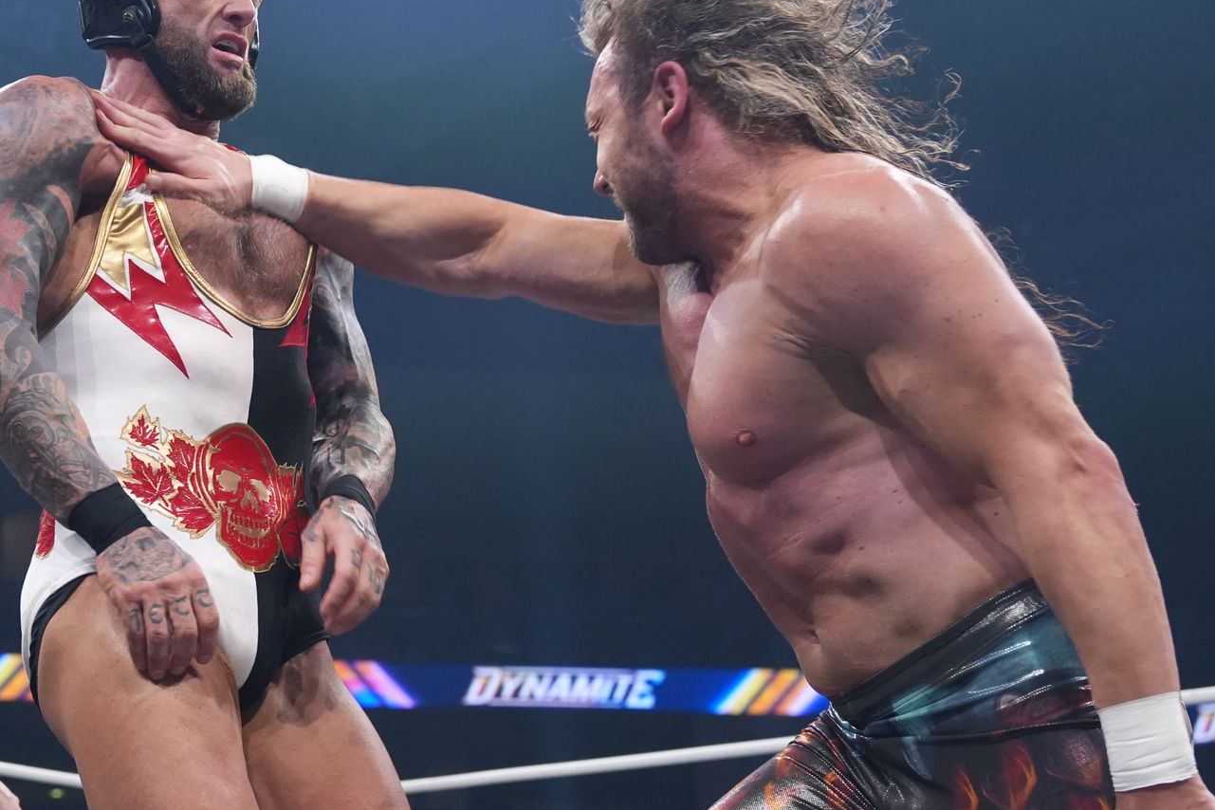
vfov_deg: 23.0
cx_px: 508
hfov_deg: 33.9
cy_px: 487
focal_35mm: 59
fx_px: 1991
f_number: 3.2
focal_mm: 35
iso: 3200
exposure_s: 1/1000
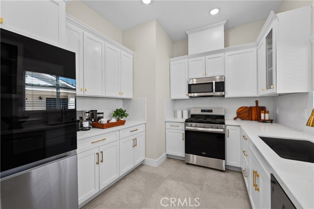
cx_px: 157
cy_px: 104
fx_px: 122
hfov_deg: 104.2
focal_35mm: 14
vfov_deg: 81.2
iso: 125
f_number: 10
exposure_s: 1/8
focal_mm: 14
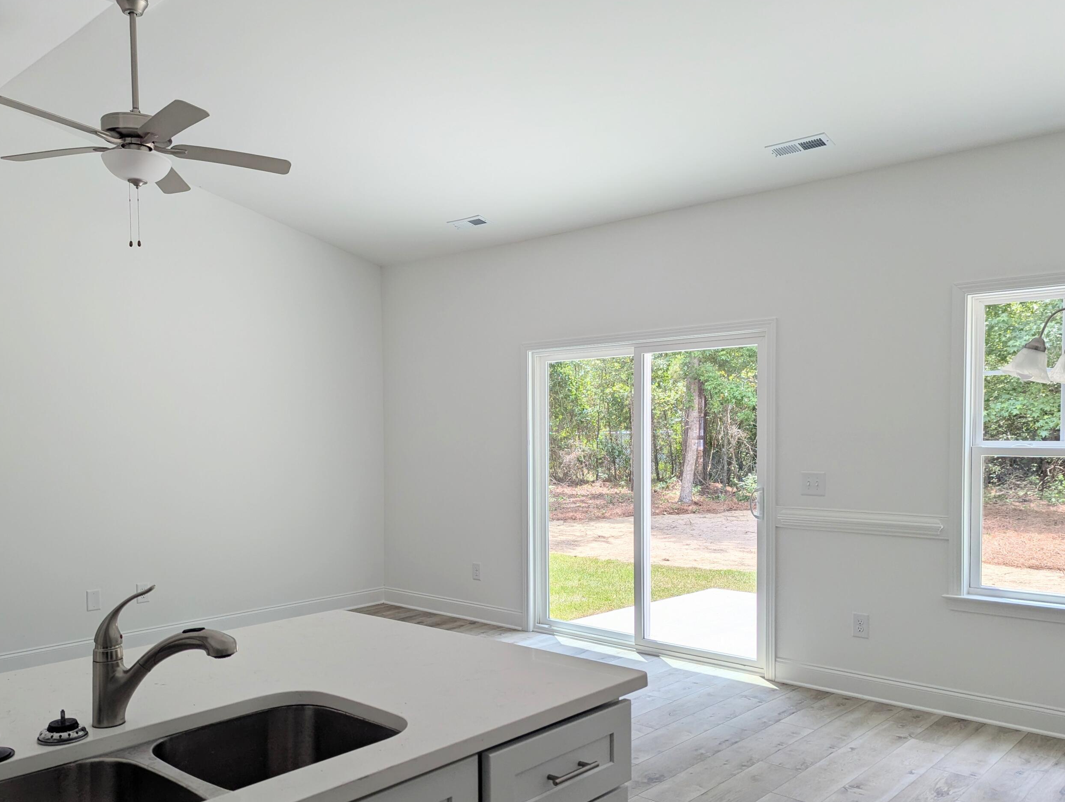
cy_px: 466
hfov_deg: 61.5
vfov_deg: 48.1
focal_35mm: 29
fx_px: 893
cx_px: 482
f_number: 1.85
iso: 39
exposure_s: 1/636
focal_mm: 6.81
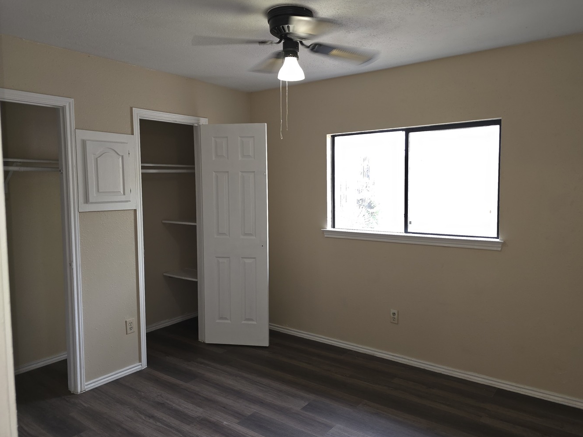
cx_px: 315
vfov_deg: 54.9
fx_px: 421
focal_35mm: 25
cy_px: 211
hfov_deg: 69.3
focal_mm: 6.3
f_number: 1.7
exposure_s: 1/40
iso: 100
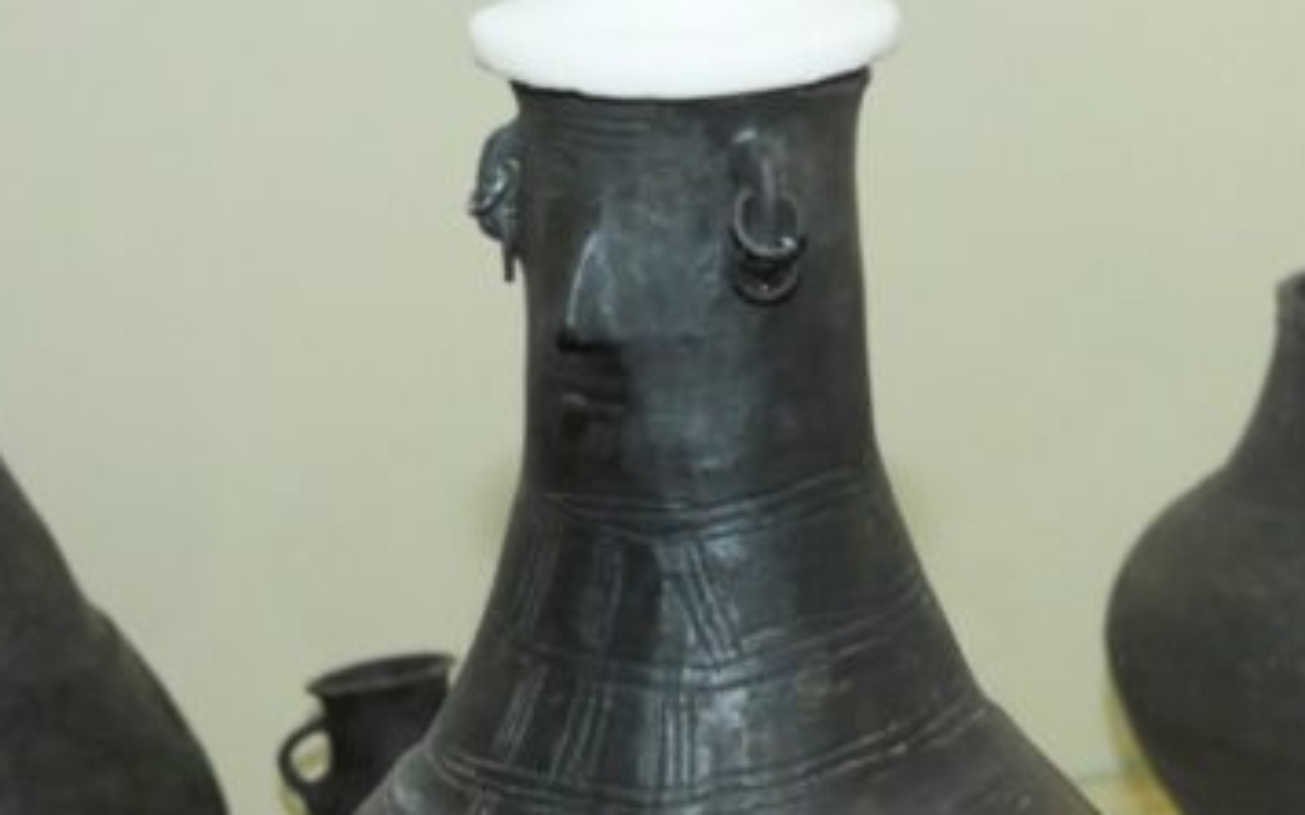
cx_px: 1148
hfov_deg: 17.4
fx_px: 4213
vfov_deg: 10.9
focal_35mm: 118
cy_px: 948
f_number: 4
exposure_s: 1/125
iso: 800
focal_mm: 27
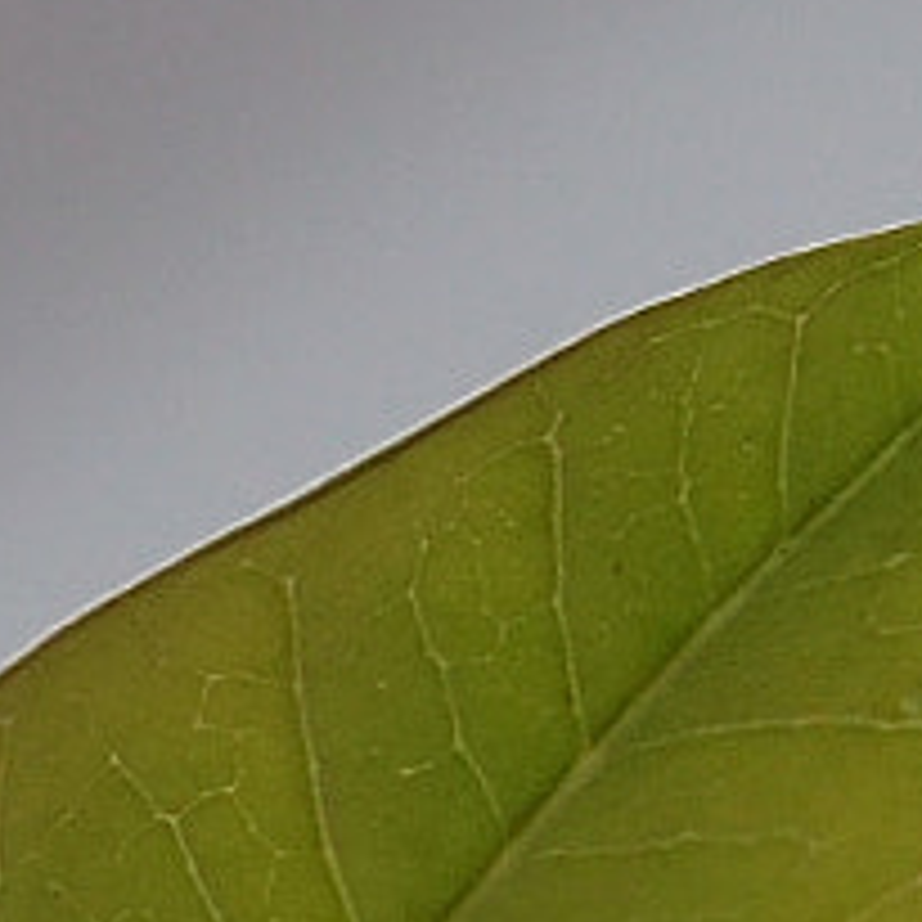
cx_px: -989
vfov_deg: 0.6
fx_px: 84526
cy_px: 1934
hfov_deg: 0.6
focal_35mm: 2805
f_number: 4
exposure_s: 1/640
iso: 800
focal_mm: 155.41
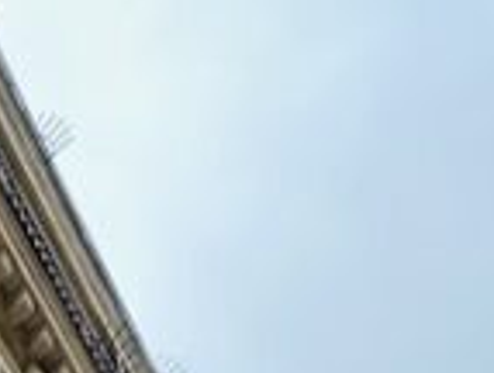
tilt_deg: +14.9
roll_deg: -0.3
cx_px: -549
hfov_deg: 15.1
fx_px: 1431
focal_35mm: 100
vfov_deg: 8.0
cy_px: 1520
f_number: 2.2
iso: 125
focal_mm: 2.22
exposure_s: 1/99
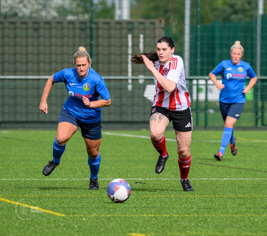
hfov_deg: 3.3
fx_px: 4568
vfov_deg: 3.0
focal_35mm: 554
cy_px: 66
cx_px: 168
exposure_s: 1/1600
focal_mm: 280
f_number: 5.3
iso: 400
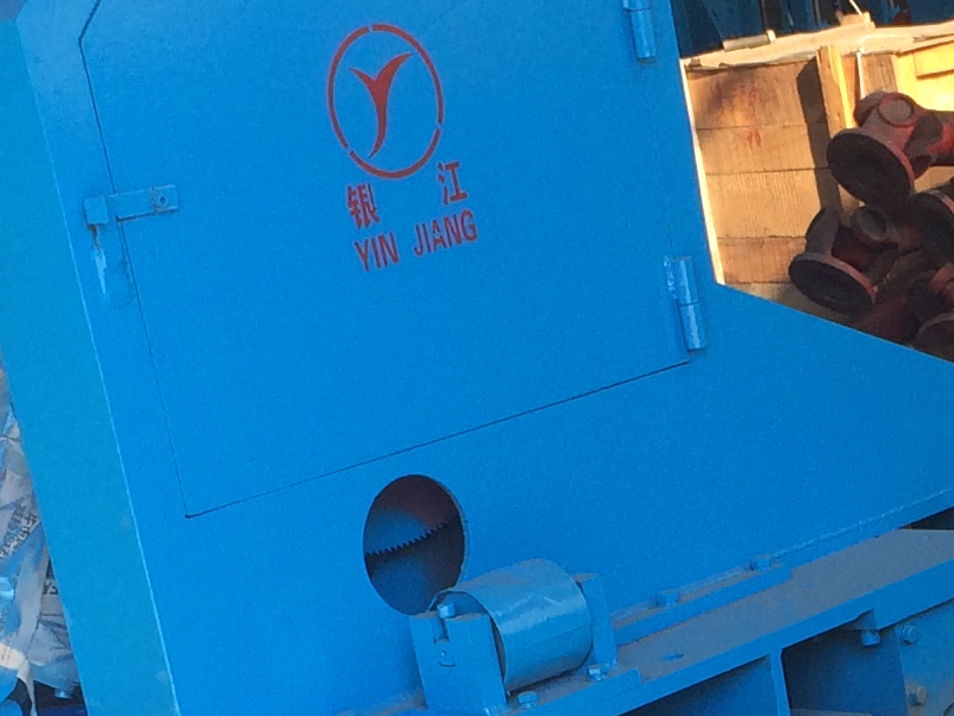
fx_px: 3253
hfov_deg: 16.3
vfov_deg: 12.2
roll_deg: +10.2
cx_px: 1012
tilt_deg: -19.1
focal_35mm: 118
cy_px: 935
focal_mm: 4.15
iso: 32
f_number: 2.2
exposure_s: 1/177
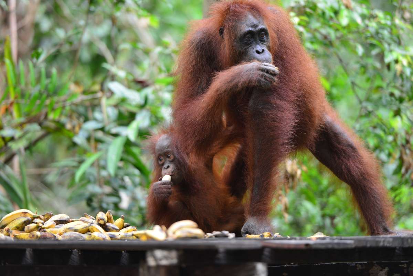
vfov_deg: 6.9
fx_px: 2295
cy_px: 138
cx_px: 206
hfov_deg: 10.3
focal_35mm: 200
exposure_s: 1/200
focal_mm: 200
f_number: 2.8
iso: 1000
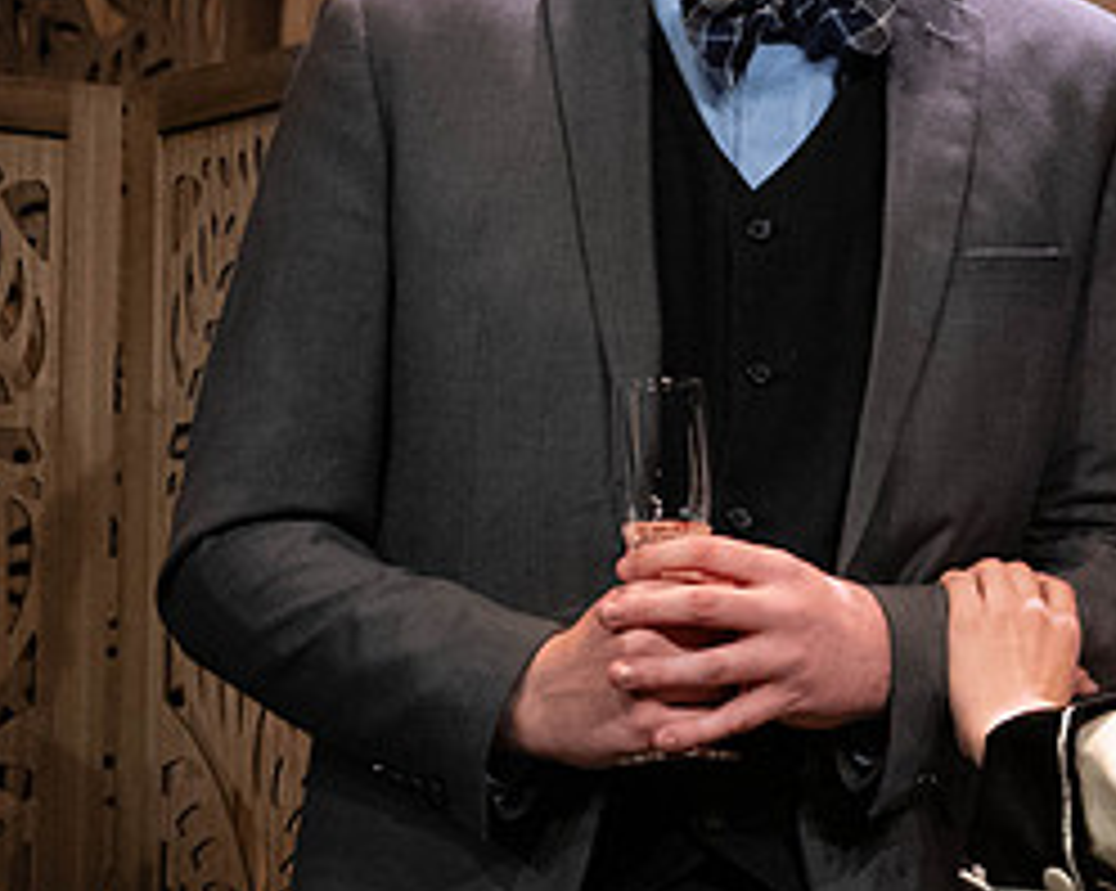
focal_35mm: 311
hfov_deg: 6.2
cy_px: 154
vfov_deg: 5.0
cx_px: 1130
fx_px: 10264
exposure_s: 1/400
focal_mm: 103
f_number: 6.3
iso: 4000
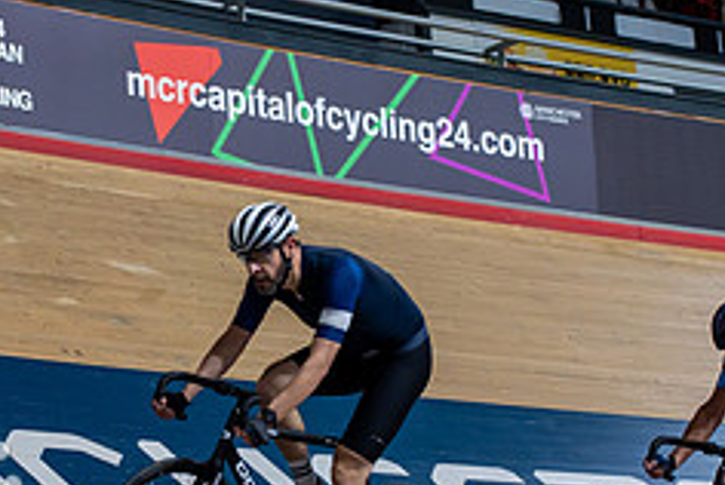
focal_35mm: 184
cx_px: 221
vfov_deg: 7.5
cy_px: 404
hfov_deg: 11.1
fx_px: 3710
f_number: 2.8
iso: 2500
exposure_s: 1/1000
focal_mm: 75
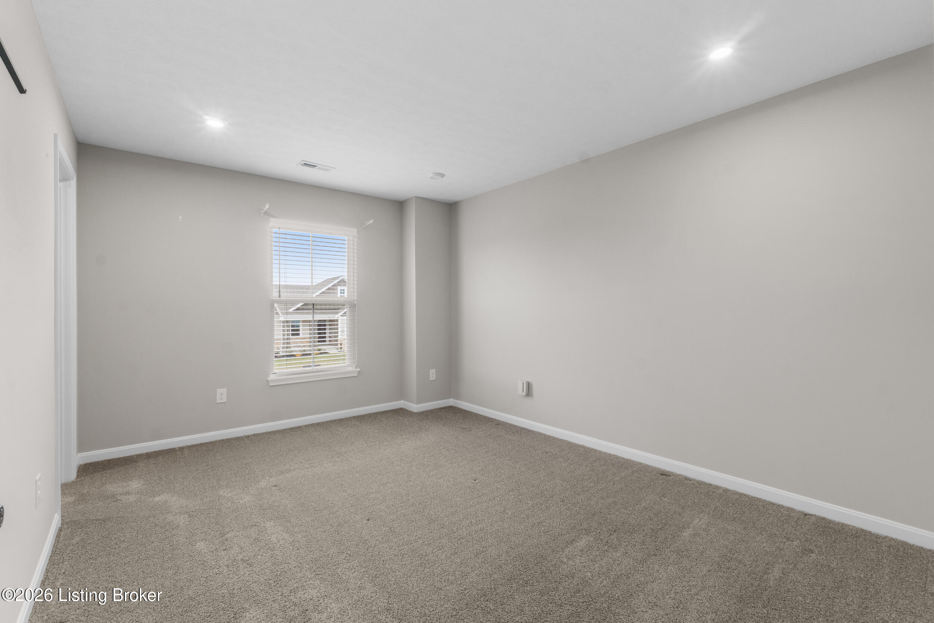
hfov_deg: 100.4
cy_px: 312
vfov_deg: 77.3
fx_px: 389
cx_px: 467
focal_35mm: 15
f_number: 11
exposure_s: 1/3
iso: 400
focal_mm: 10
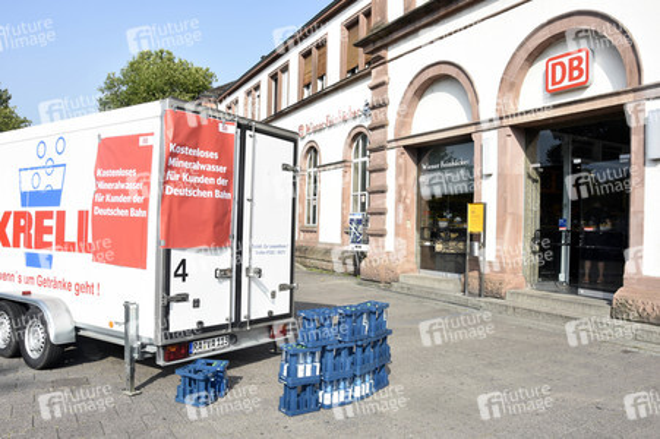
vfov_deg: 47.9
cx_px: 330
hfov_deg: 67.4
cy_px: 220
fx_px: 495
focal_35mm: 27
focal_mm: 18
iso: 200
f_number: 10
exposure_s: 1/200
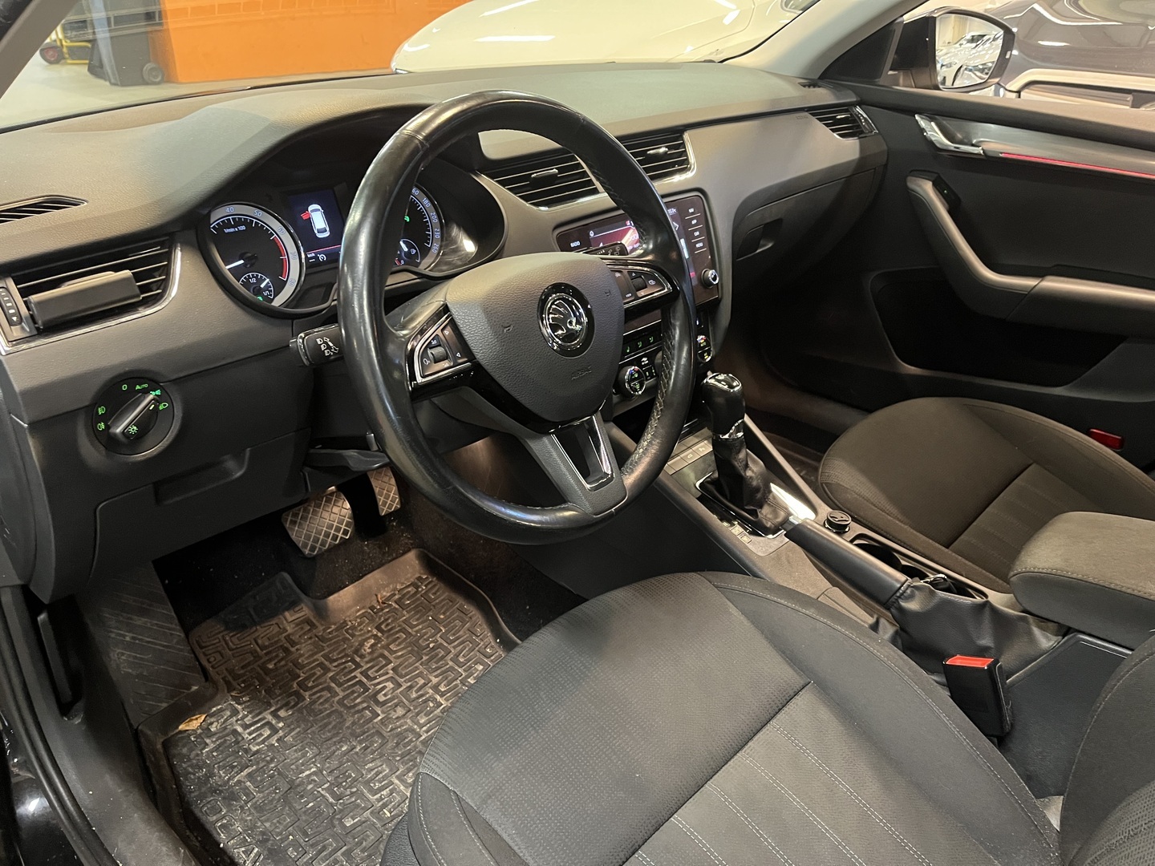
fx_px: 868
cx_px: 578
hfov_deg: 67.3
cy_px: 433
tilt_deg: -28.9
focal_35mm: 26
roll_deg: -1.0
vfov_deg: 53.1
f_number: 1.6
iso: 500
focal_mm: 5.1
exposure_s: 1/25
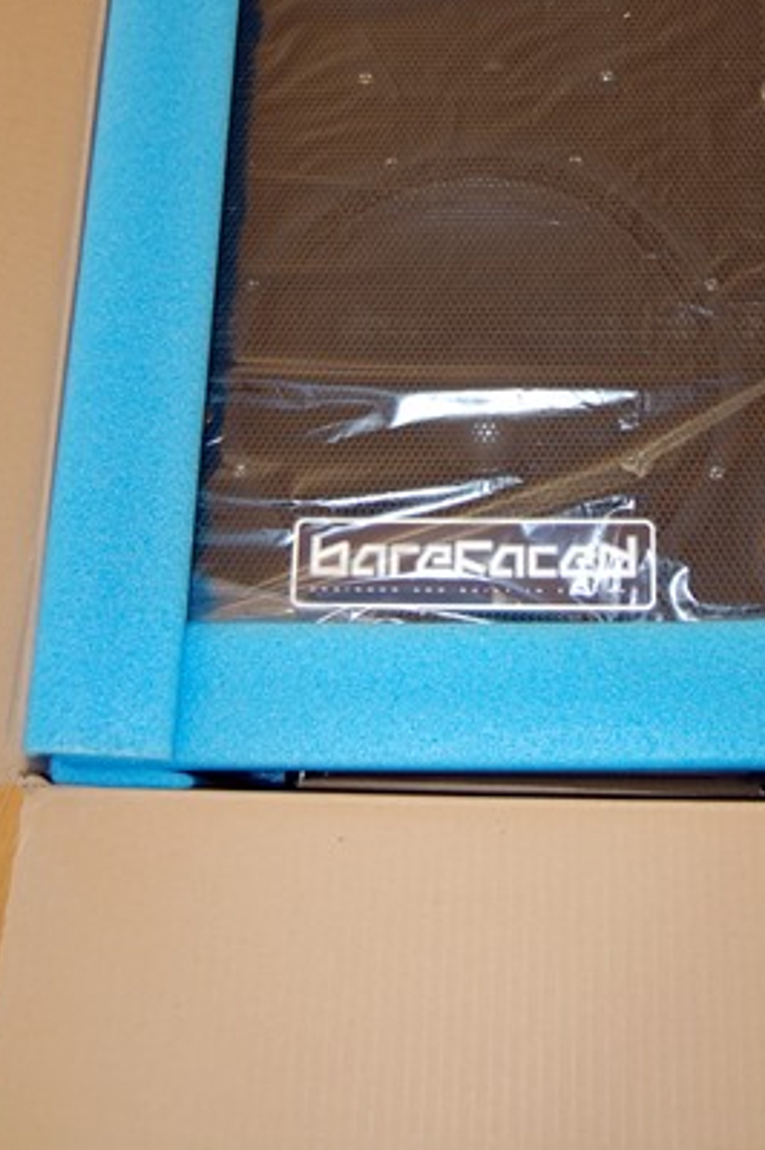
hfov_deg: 26.0
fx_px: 1652
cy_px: 293
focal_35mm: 52
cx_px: 487
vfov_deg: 37.5
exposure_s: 1/60
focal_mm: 23
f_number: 3.8
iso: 400
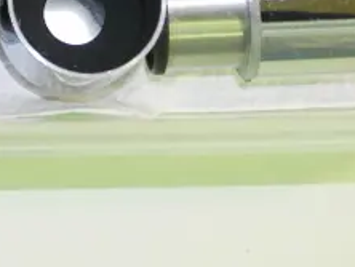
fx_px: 1704
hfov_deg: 11.5
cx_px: -120
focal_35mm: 166
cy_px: -346
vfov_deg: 8.3
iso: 3200
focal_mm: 18
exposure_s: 1/100
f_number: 4.2
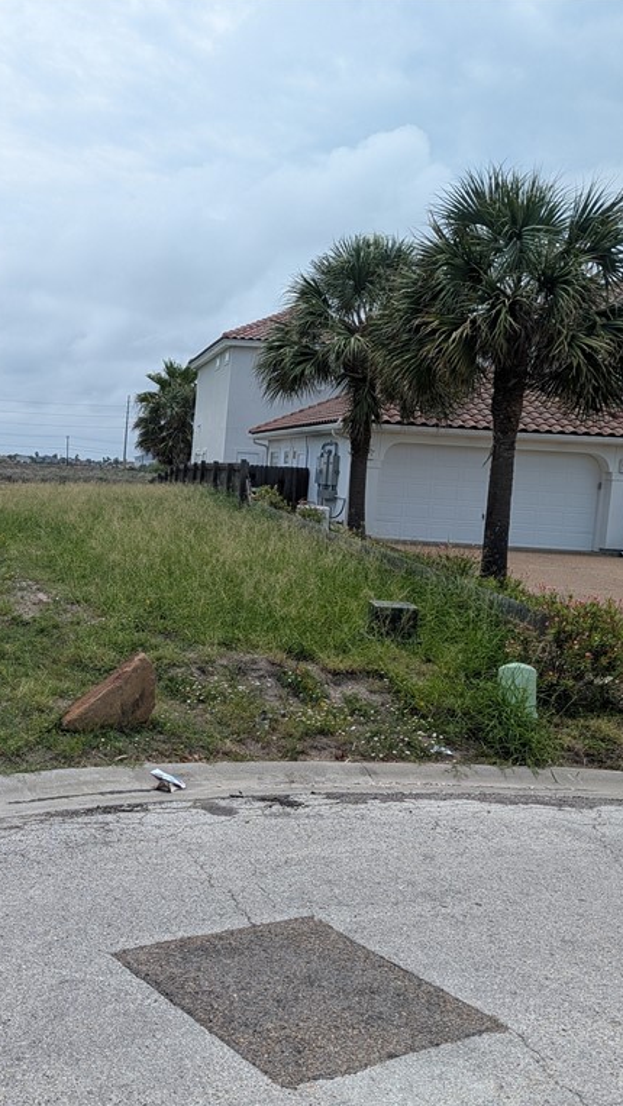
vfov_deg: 56.6
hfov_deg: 31.3
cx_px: 4
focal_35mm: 35
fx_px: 1027
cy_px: 552
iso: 22
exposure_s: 1/1272
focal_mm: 6.9
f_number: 1.68
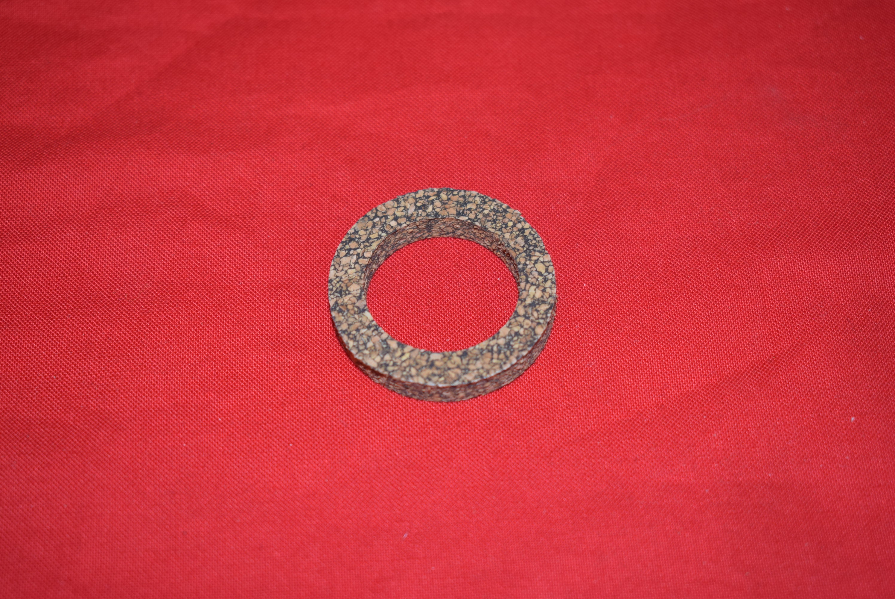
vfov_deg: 22.7
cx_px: 448
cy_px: 300
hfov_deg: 33.4
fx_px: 1493
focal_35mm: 60
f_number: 5
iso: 320
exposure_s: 1/40
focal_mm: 40
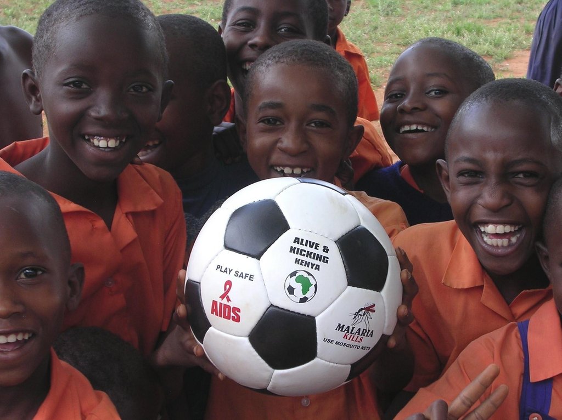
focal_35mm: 72
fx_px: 1168
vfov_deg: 20.4
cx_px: 281
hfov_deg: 27.1
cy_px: 210
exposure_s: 1/140
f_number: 3.7
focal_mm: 10.9
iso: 100
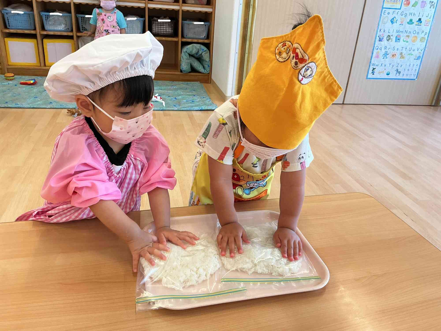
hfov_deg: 61.7
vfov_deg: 48.2
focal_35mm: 29
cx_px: 220
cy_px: 166
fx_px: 369
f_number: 1.8
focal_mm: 3
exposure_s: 1/120
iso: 32
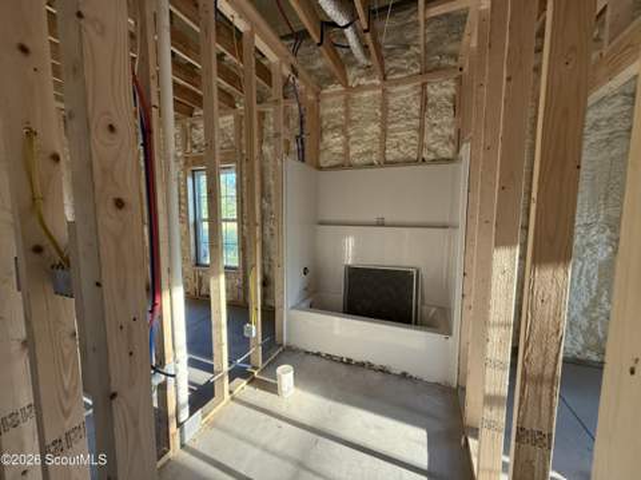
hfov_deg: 102.1
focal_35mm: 14
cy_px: 240
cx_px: 320
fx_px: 259
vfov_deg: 85.6
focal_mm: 2.22
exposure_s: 1/99
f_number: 2.2
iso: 250
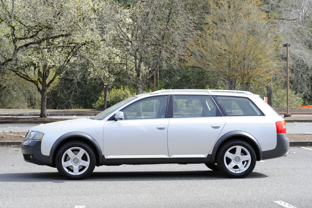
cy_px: 104
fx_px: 736
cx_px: 156
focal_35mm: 85
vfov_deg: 16.1
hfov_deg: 23.9
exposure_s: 1/160
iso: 200
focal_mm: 85
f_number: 8
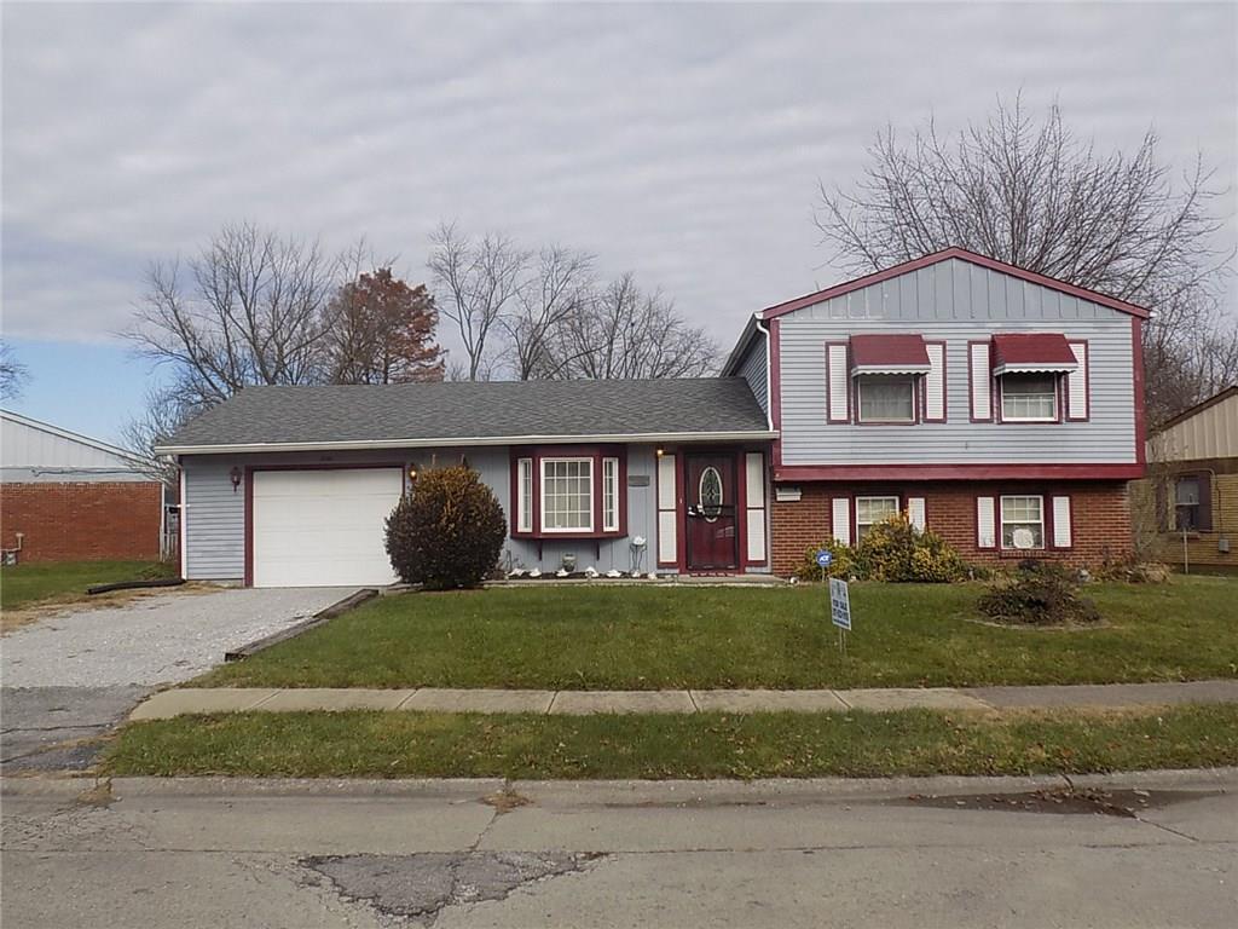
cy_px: 464
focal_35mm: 30
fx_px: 1073
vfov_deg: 46.8
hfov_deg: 60.0
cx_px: 619
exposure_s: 1/1000
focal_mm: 5.3
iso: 80
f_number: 3.3
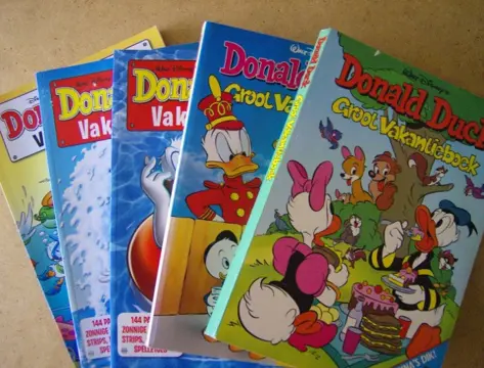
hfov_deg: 51.1
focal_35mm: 36
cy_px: 184
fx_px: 506
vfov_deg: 40.0
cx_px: 242
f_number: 2.8
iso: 200
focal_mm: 6
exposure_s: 1/34
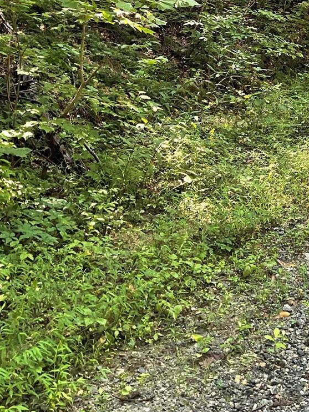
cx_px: 319
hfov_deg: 23.3
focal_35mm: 60
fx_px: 714
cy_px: 15
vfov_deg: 30.3
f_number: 1.8
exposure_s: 1/60
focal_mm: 3
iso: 64
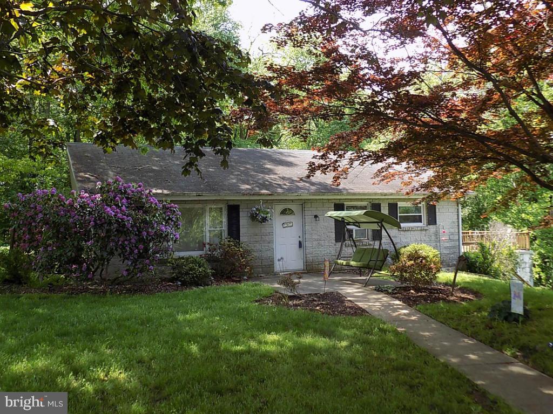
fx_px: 479
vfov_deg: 46.8
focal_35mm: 30
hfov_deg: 60.0
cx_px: 276
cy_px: 207
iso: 80
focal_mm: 5.3
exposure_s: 1/125
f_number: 3.3
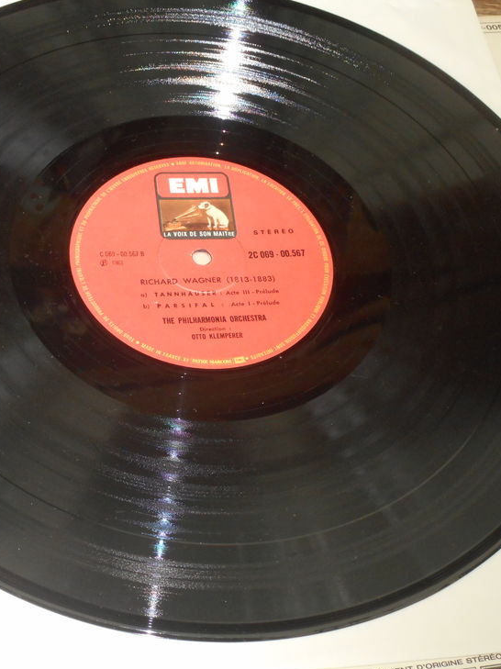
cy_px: 329
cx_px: 166
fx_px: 1352
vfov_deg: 27.8
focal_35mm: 70
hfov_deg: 20.9
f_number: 4.9
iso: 320
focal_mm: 9.1
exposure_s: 1/60
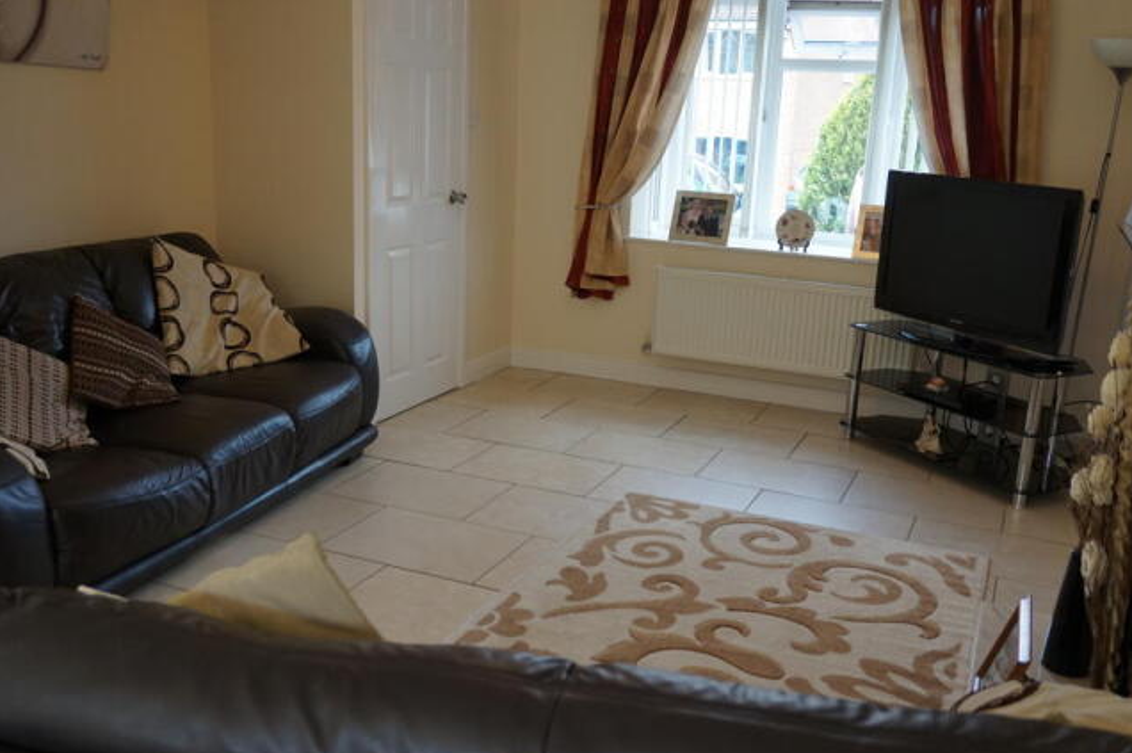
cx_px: 580
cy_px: 385
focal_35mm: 33
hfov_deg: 58.0
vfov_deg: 40.5
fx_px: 1022
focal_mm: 21
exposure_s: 1/160
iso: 640
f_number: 4
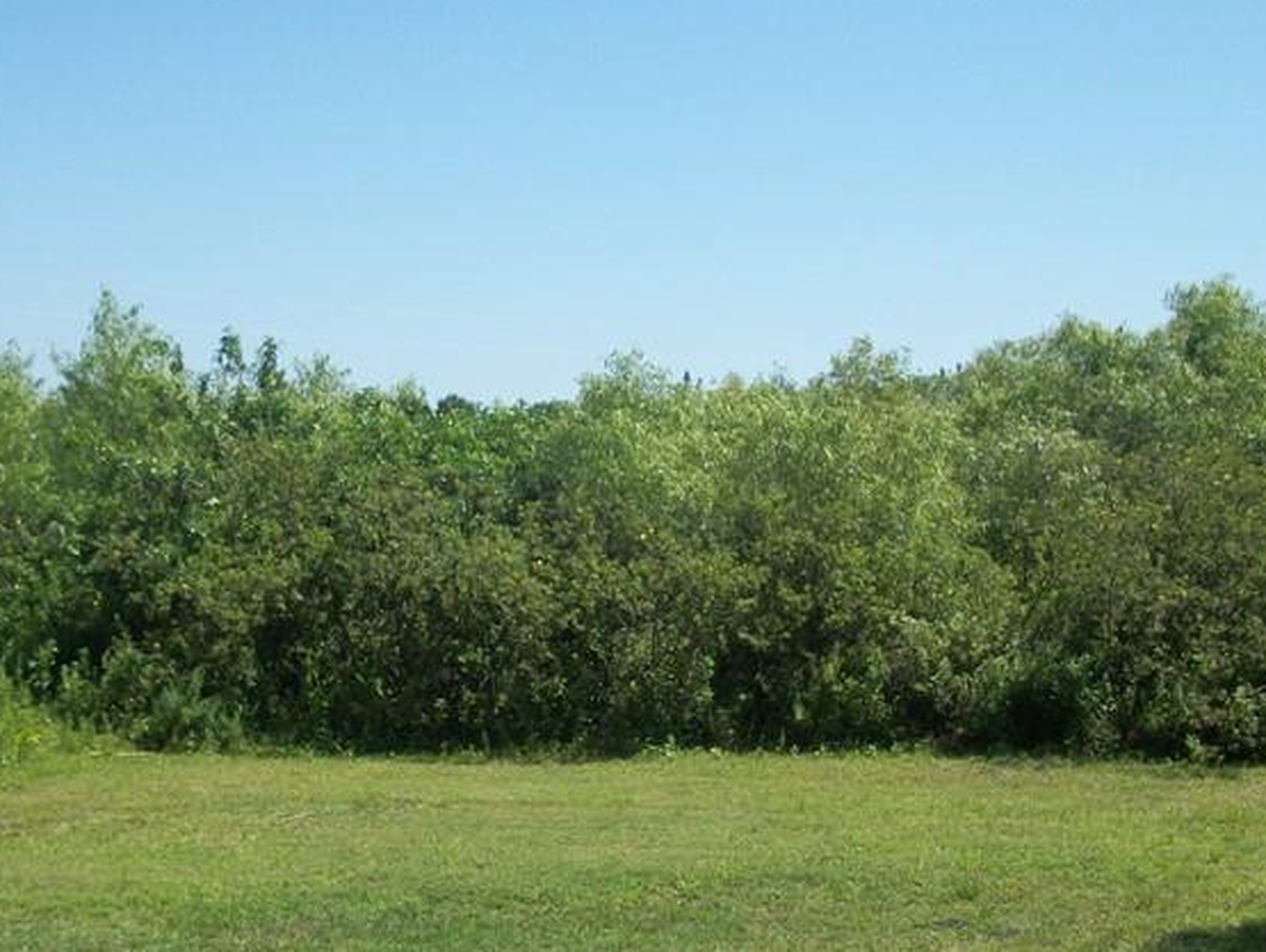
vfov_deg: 24.8
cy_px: 573
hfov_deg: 32.6
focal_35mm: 59
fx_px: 2159
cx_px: 495
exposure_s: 1/200
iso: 80
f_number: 8.8
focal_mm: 5.7
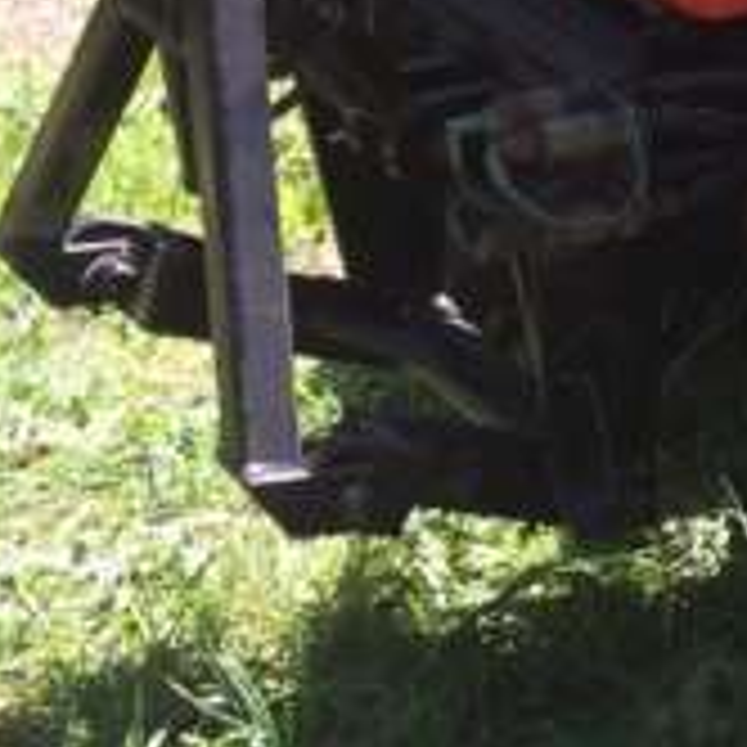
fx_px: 3760
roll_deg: -0.1
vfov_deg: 10.8
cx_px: 1796
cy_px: -508
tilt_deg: -11.4
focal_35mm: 154
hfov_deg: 9.9
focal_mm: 4.15
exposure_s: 1/423
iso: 32
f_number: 2.2
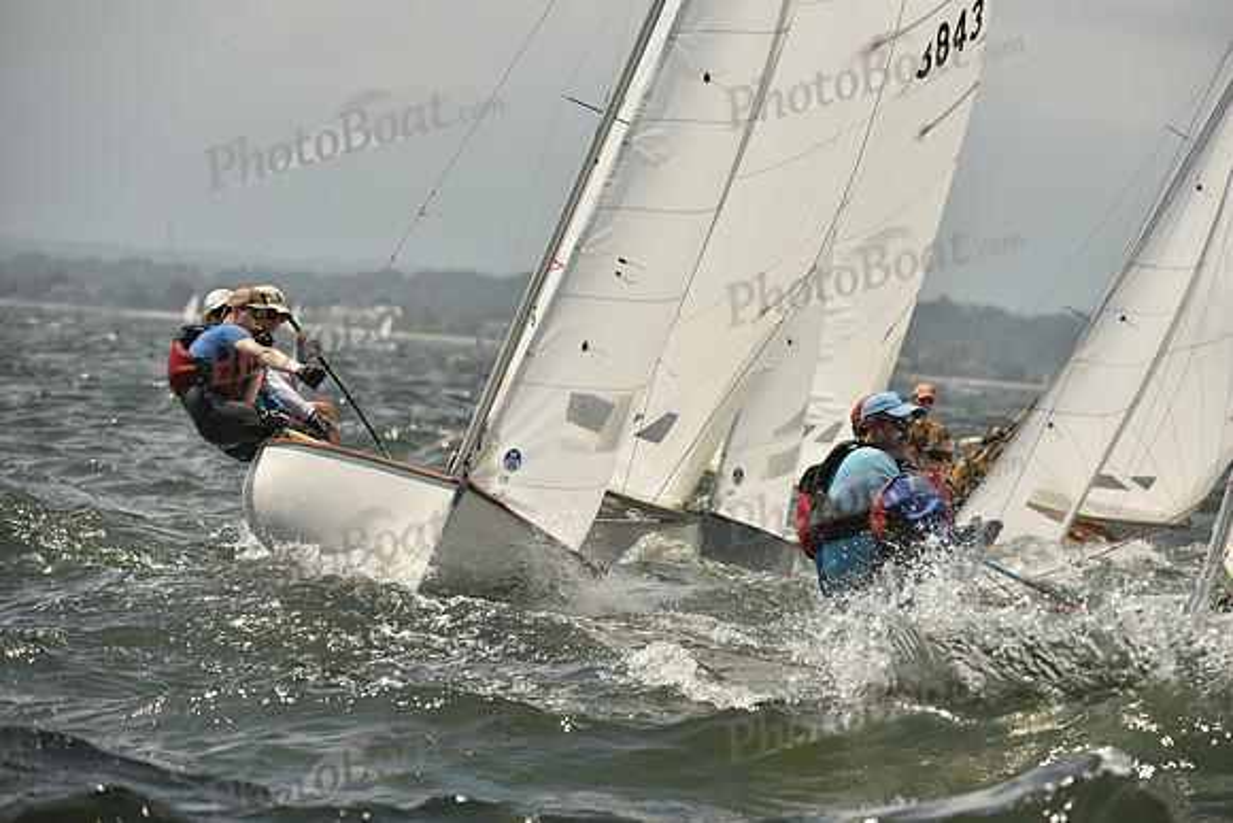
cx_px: 616
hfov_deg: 7.9
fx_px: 8907
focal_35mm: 260
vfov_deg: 5.3
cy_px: 412
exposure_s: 1/1600
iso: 250
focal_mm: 260
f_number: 7.1
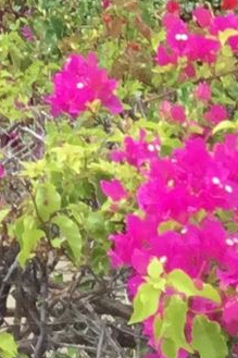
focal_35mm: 226
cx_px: -180
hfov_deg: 6.0
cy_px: -753
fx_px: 2243
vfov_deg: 7.8
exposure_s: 1/473
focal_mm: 3.3
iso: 25
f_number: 2.4
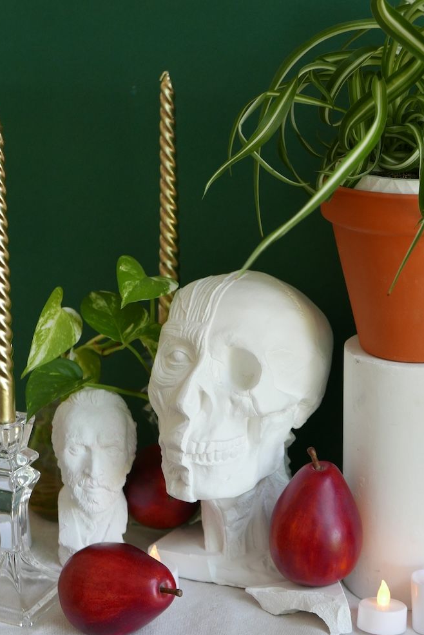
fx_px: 1394
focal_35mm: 79
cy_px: 344
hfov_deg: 17.3
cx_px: 207
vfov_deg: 25.6
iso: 800
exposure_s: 1/125
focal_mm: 29.3
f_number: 2.8
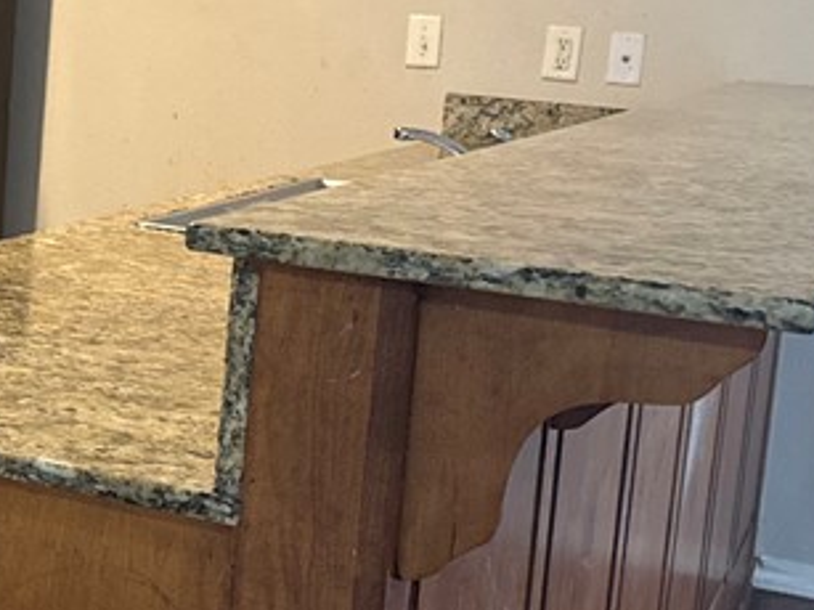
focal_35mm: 80
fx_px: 1880
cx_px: -82
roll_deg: -3.6
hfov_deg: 23.0
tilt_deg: -6.9
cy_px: 204
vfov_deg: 18.4
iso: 800
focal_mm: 6.76
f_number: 1.78
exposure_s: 1/60
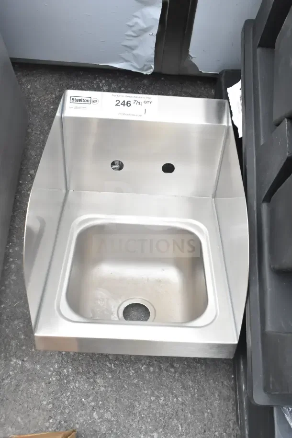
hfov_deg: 36.9
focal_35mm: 36
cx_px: 146
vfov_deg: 53.1
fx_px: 438
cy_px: 219
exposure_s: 1/400
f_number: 10
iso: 1600
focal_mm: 24
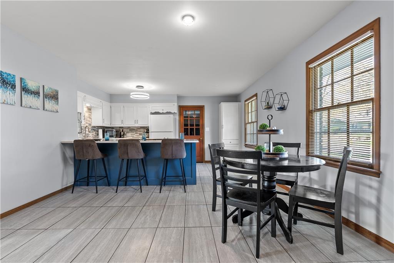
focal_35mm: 16
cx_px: 197
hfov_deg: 96.7
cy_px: 132
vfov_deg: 73.8
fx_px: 175
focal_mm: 16
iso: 100
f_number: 8
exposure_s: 1.6
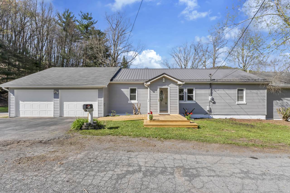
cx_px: 145
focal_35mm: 15
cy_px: 96
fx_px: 121
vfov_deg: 77.3
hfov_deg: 100.4
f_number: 14
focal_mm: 10
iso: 160
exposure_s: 1/160
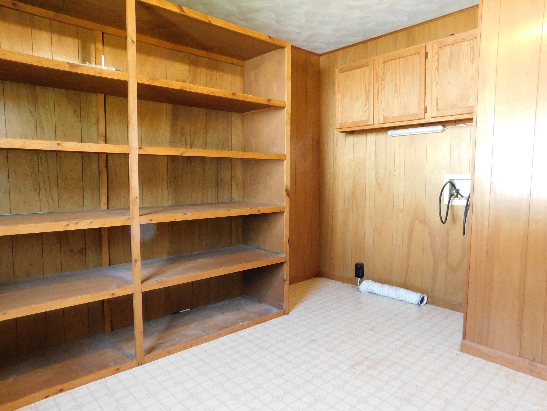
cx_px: 274
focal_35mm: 23
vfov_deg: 58.9
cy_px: 206
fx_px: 363
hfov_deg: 73.9
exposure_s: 1/25
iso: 400
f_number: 3
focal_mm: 4
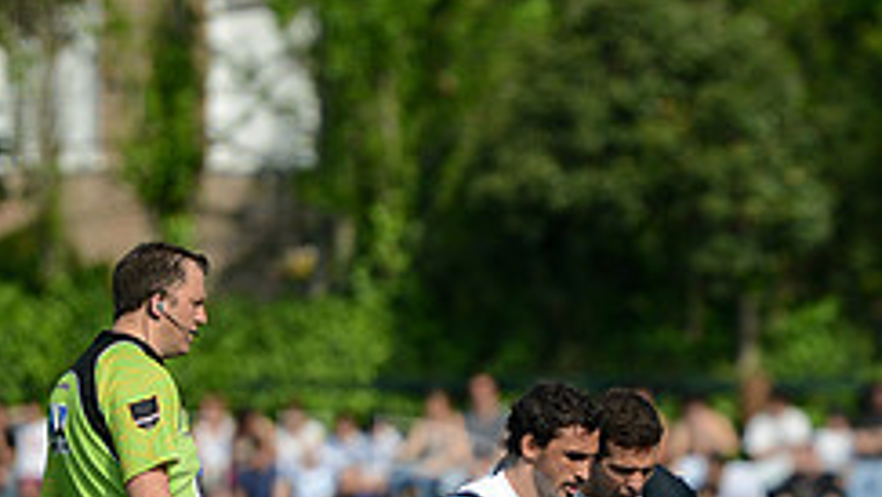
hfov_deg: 4.4
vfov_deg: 2.5
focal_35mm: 487
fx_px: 11396
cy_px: 684
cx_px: 995
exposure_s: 1/2500
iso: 250
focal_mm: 195
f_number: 2.8
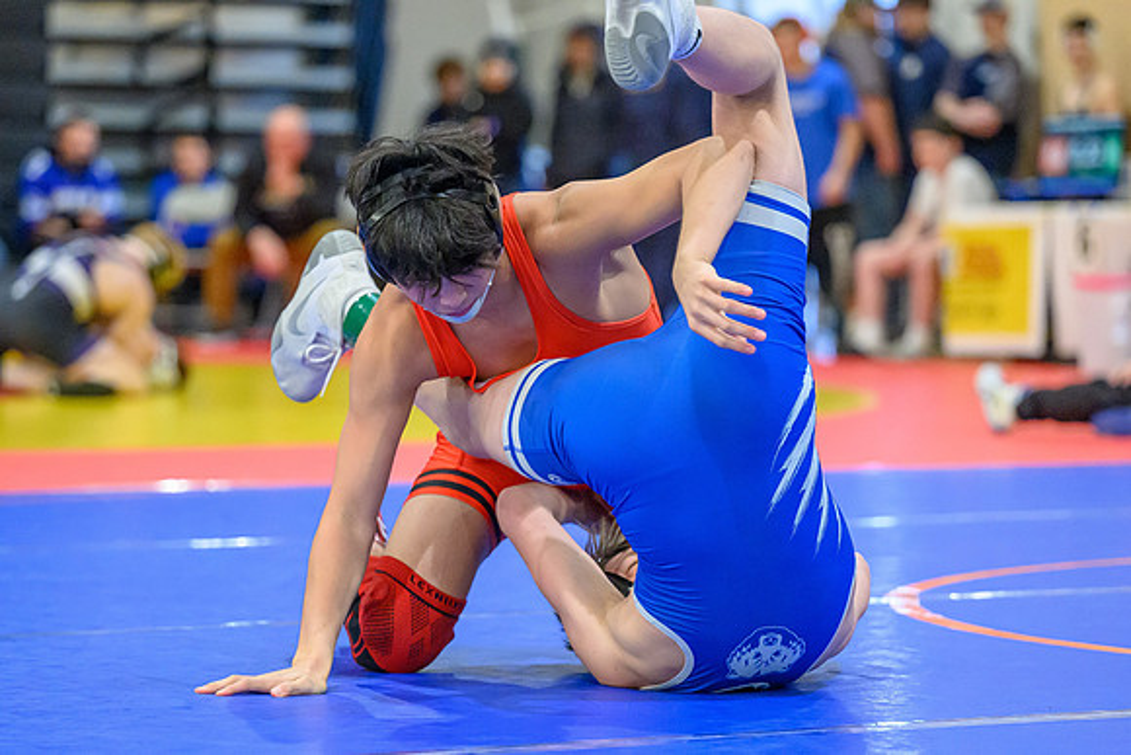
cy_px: 461
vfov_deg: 8.7
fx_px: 4970
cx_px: 530
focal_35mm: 158
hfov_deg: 13.0
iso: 7200
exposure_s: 1/800
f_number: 2.8
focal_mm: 125
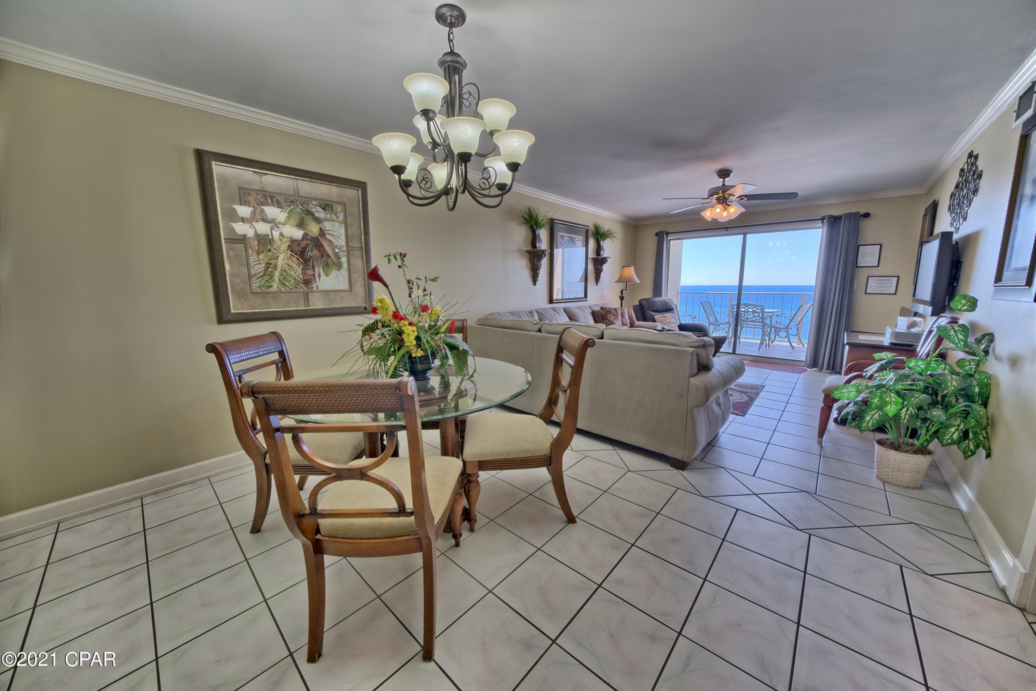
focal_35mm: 12
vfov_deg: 90.0
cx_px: 518
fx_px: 345
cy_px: 346
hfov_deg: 112.6
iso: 200
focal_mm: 12
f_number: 18
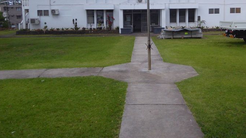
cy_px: 32
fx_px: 261
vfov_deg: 29.2
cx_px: 144
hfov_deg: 50.2
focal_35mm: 40
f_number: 3.5
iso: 400
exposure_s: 1/60
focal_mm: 5.4
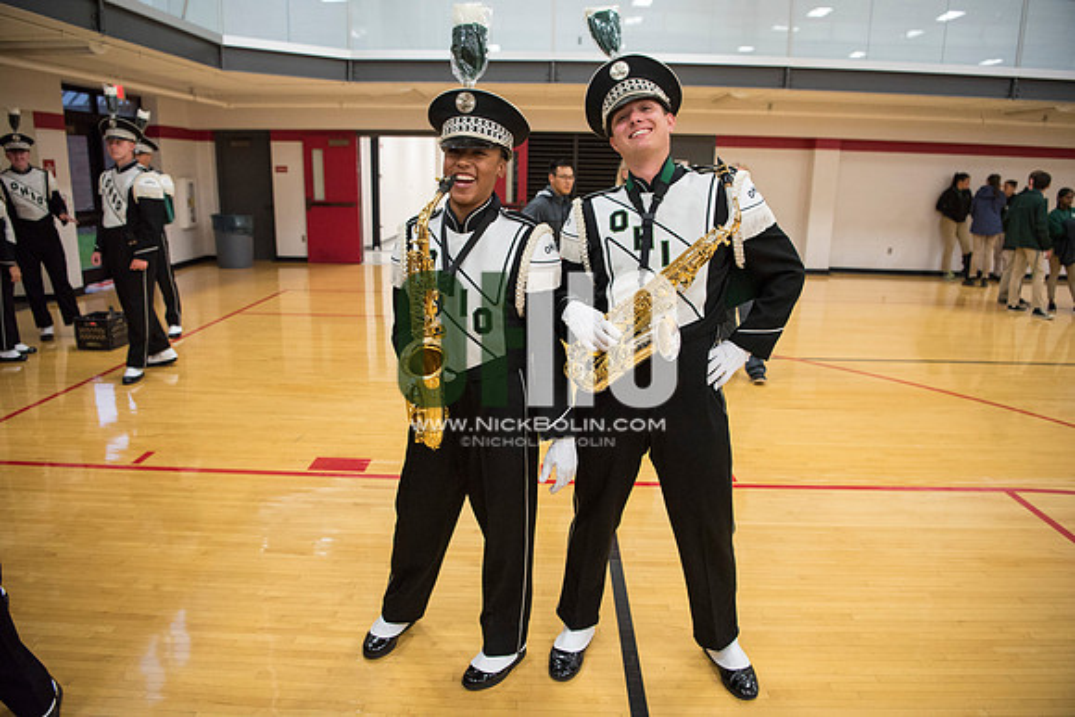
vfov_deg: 53.2
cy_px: 358
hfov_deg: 73.7
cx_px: 538
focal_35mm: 24
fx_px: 717
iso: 2000
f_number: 3.2
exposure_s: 1/320
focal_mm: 24
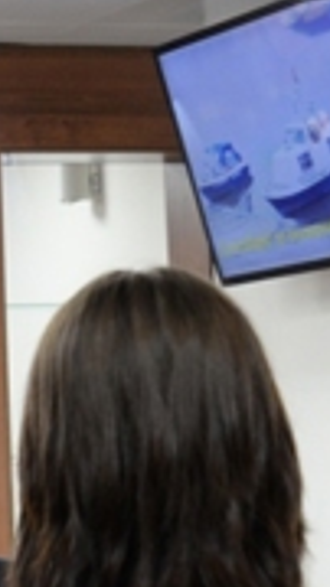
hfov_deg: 5.8
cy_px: 466
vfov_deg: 10.3
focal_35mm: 209
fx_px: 3257
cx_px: -67
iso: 1800
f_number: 5.6
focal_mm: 48
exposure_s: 1/125
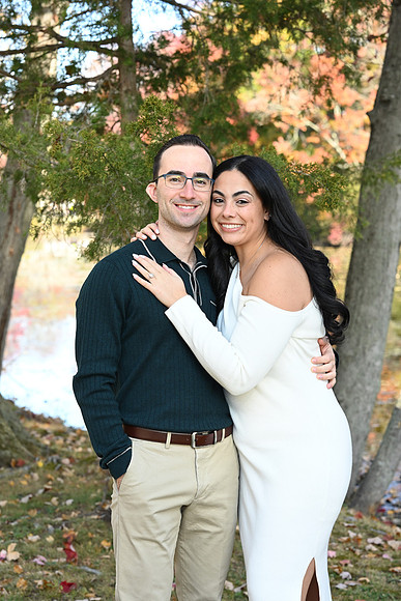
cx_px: 200
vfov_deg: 23.9
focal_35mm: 85
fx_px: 1419
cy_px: 300
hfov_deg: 16.1
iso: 320
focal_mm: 85
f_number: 6.3
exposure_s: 1/160
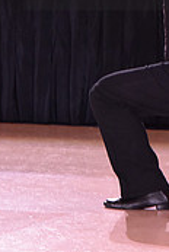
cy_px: -38
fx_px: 3401
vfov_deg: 4.2
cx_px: 225
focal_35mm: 485
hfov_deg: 2.8
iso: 2500
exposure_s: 1/250
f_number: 6.3
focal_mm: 145
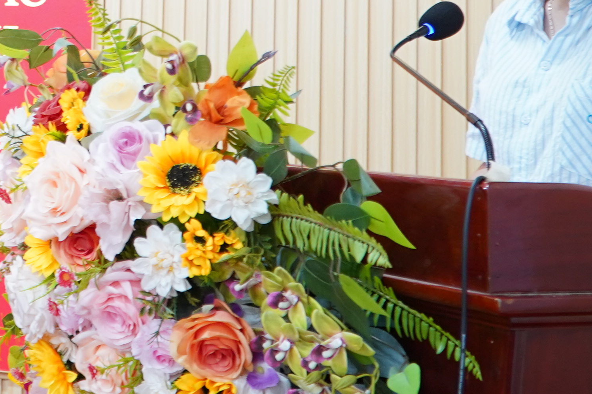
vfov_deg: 18.5
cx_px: -30
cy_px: -39
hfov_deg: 26.6
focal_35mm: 71
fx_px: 1167
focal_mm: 18
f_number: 4
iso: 1000
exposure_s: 1/30
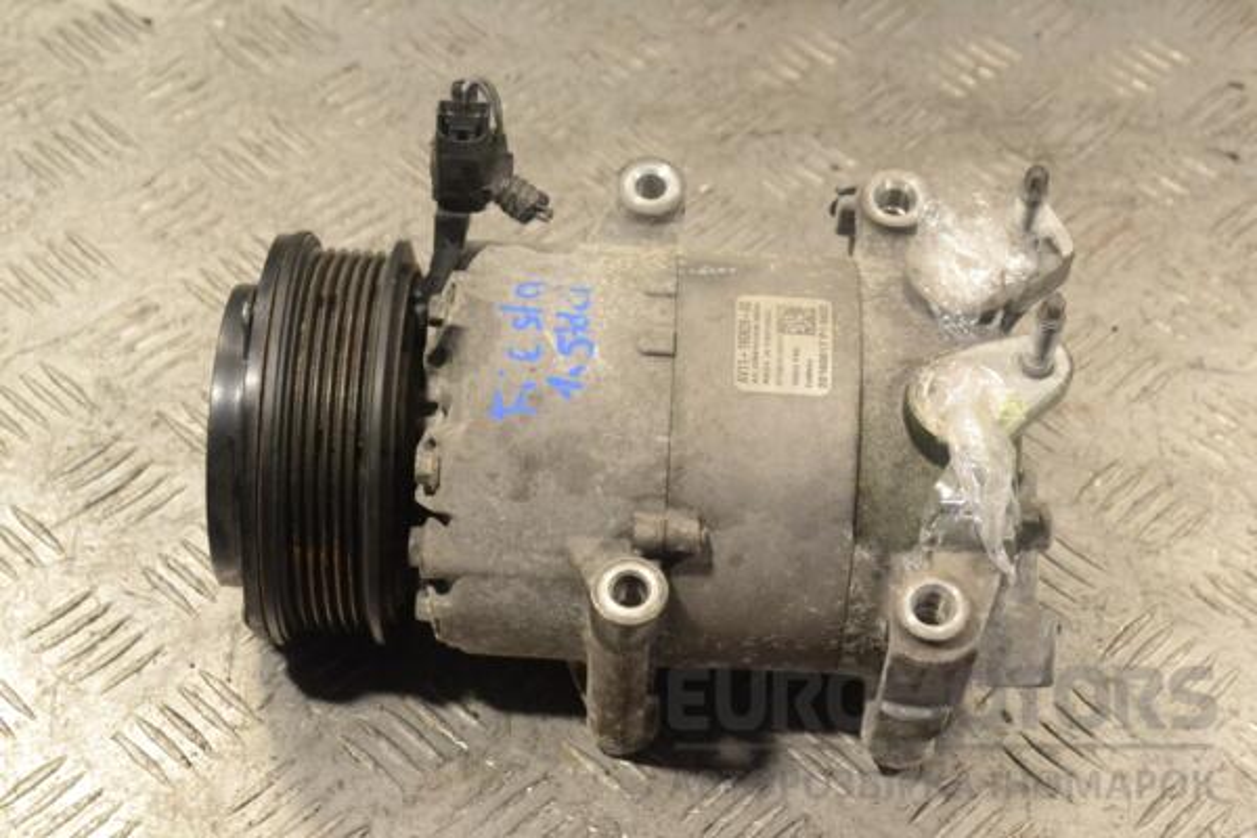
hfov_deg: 28.1
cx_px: 628
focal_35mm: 72
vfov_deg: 18.9
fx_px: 2514
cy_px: 419
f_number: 9
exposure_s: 1/320
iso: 3200
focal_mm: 48
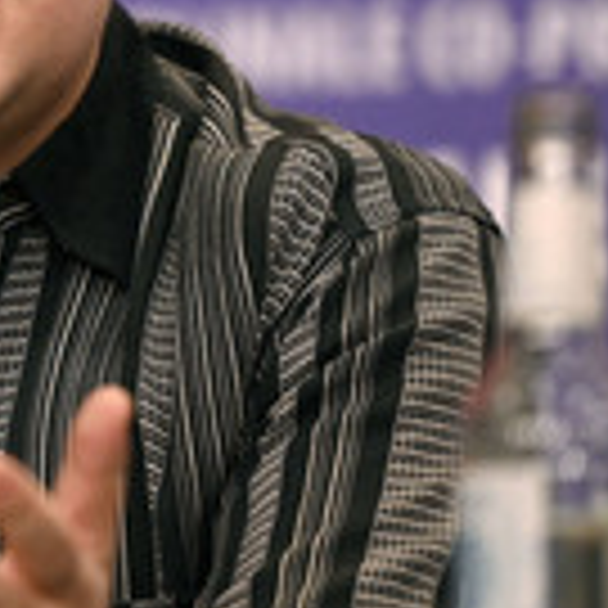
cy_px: 86
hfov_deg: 4.0
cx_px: -191
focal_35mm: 439
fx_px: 8724
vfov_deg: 4.0
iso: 4000
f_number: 2.8
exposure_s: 1/1250
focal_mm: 155
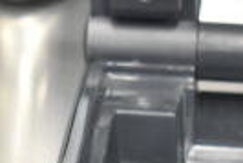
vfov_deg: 4.4
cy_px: 314
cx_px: 382
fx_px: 2097
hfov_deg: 6.5
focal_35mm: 310
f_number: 5
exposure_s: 1/80
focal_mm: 45
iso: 4500
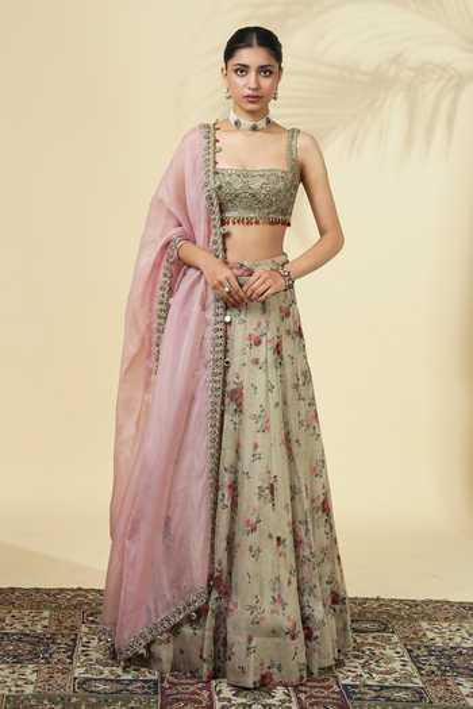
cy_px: 354
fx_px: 1261
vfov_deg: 31.4
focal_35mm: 64
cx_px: 236
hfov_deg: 21.2
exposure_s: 1/160
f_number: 8
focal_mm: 64
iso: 500
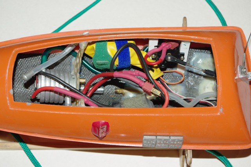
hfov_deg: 31.4
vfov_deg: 21.2
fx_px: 446
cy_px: 84
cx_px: 126
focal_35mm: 64
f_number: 8
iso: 200
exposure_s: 1/60
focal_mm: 42.5
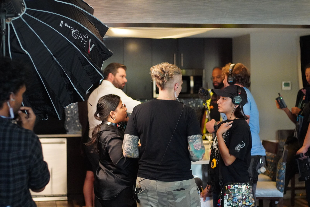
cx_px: 155
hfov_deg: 27.0
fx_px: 646
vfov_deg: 18.2
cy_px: 104
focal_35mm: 75
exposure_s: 1/1600
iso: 6400
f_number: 2.5
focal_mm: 50
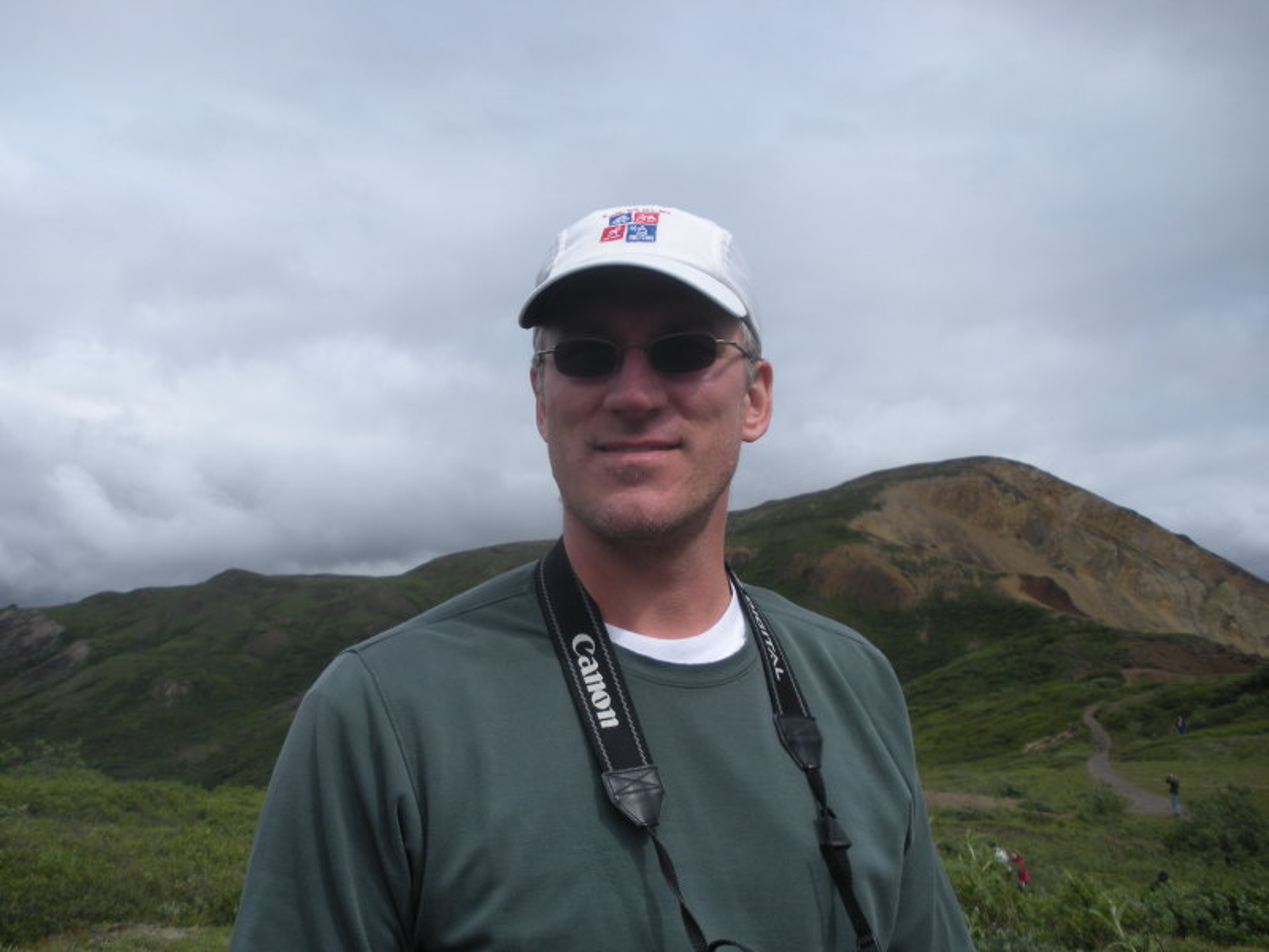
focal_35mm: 36
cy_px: 476
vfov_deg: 39.7
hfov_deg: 51.4
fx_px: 1320
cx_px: 634
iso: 64
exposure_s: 1/1010
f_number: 3.5
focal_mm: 6.3
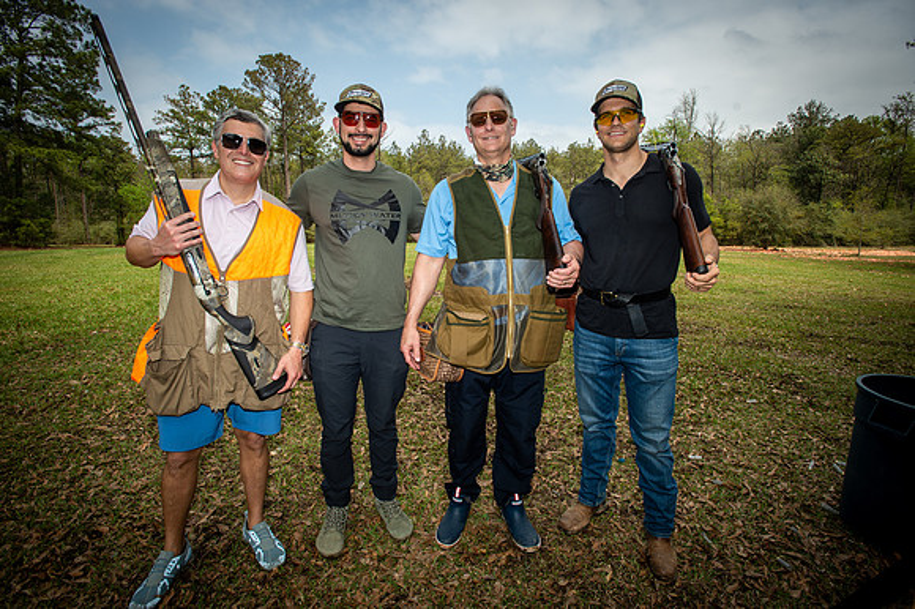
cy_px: 304
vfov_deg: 70.4
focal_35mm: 17
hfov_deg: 93.3
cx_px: 458
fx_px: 432
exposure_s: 1/250
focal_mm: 17
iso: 125
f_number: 7.1
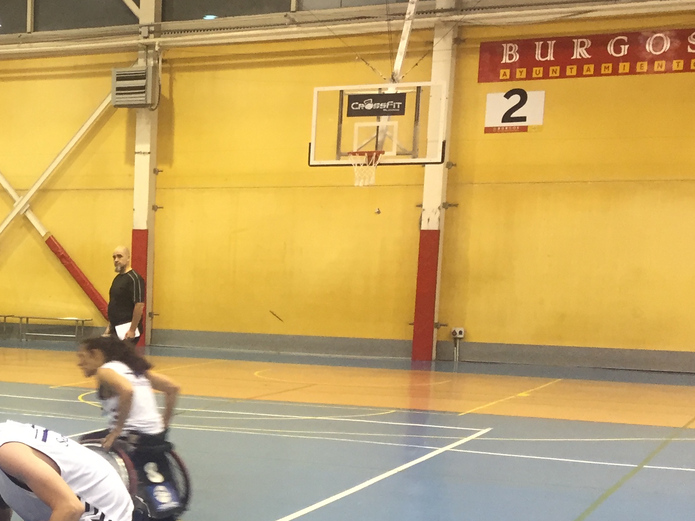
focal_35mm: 69
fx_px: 1385
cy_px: 470
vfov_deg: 20.9
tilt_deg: -10.5
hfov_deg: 26.7
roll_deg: -2.5
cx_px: 3
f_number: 2.2
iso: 125
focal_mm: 4.15
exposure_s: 1/33
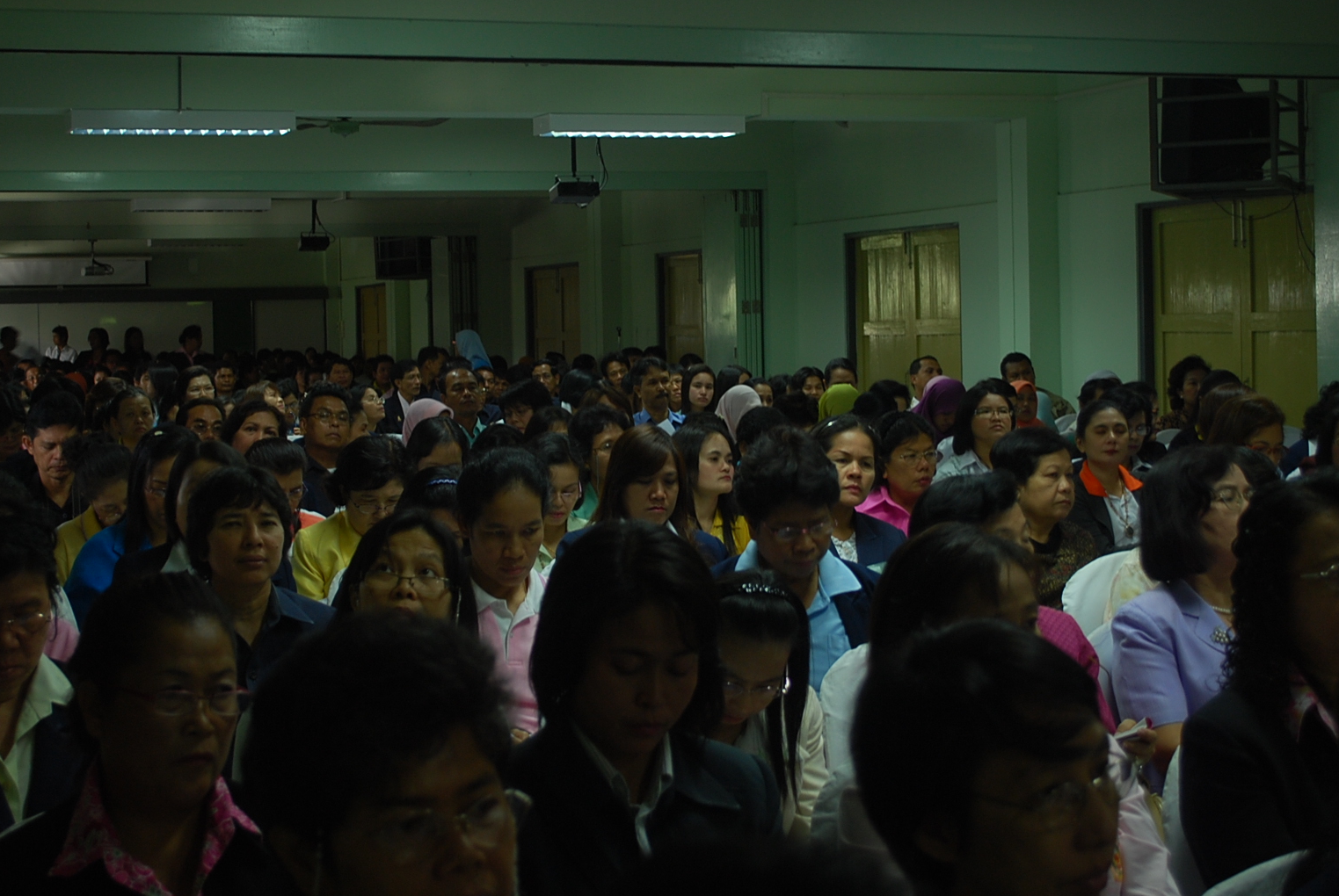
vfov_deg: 22.3
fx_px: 2272
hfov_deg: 32.8
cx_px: 593
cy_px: 364
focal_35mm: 61
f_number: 4.8
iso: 200
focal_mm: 32
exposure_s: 1/13
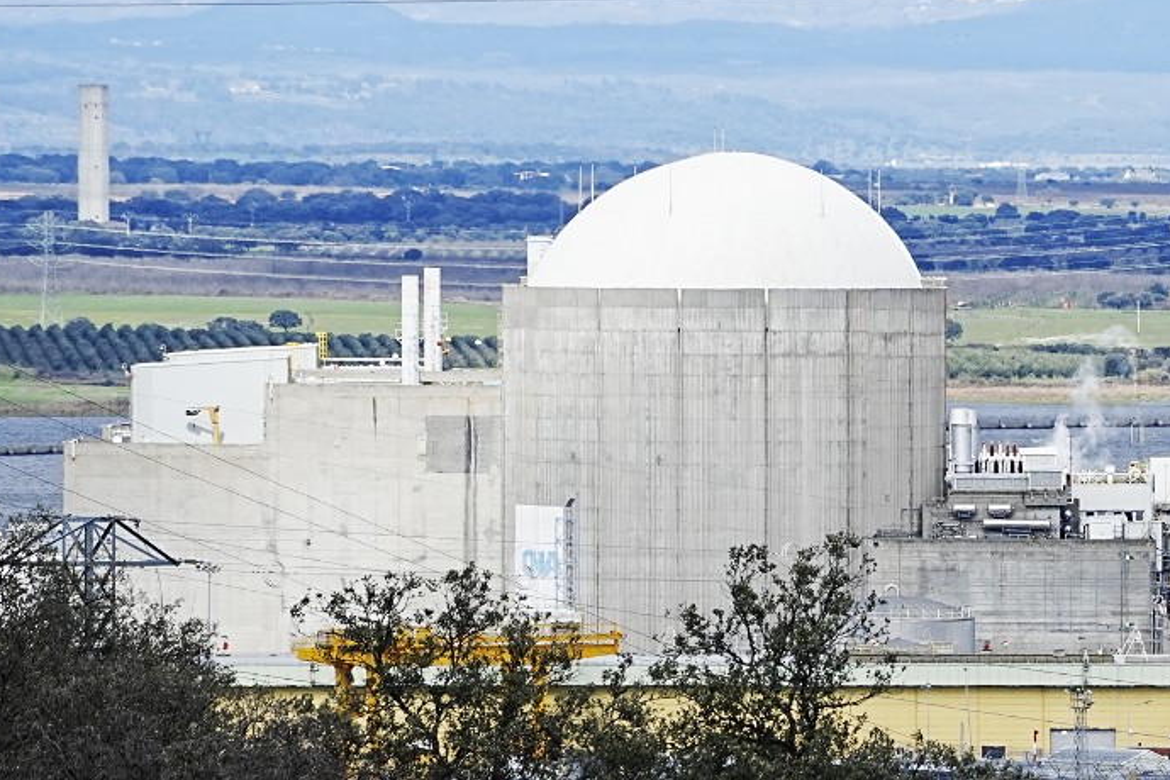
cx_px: 999
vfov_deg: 4.0
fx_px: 11082
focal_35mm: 341
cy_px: 441
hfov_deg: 6.0
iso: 200
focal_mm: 196
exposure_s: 1/1250
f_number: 5.6
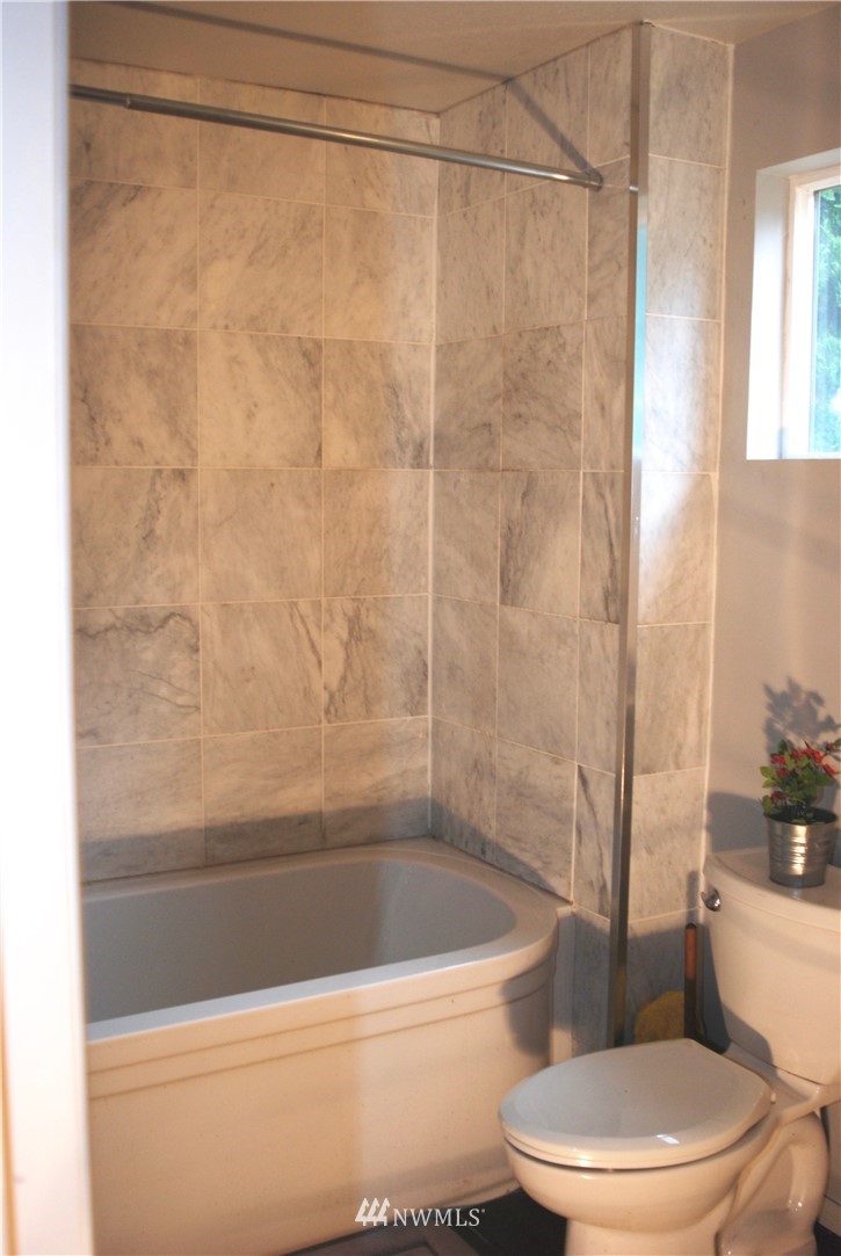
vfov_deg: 53.1
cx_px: 420
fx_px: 1258
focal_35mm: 36
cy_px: 628
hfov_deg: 37.0
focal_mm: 24
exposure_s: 1/60
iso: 200
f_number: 4
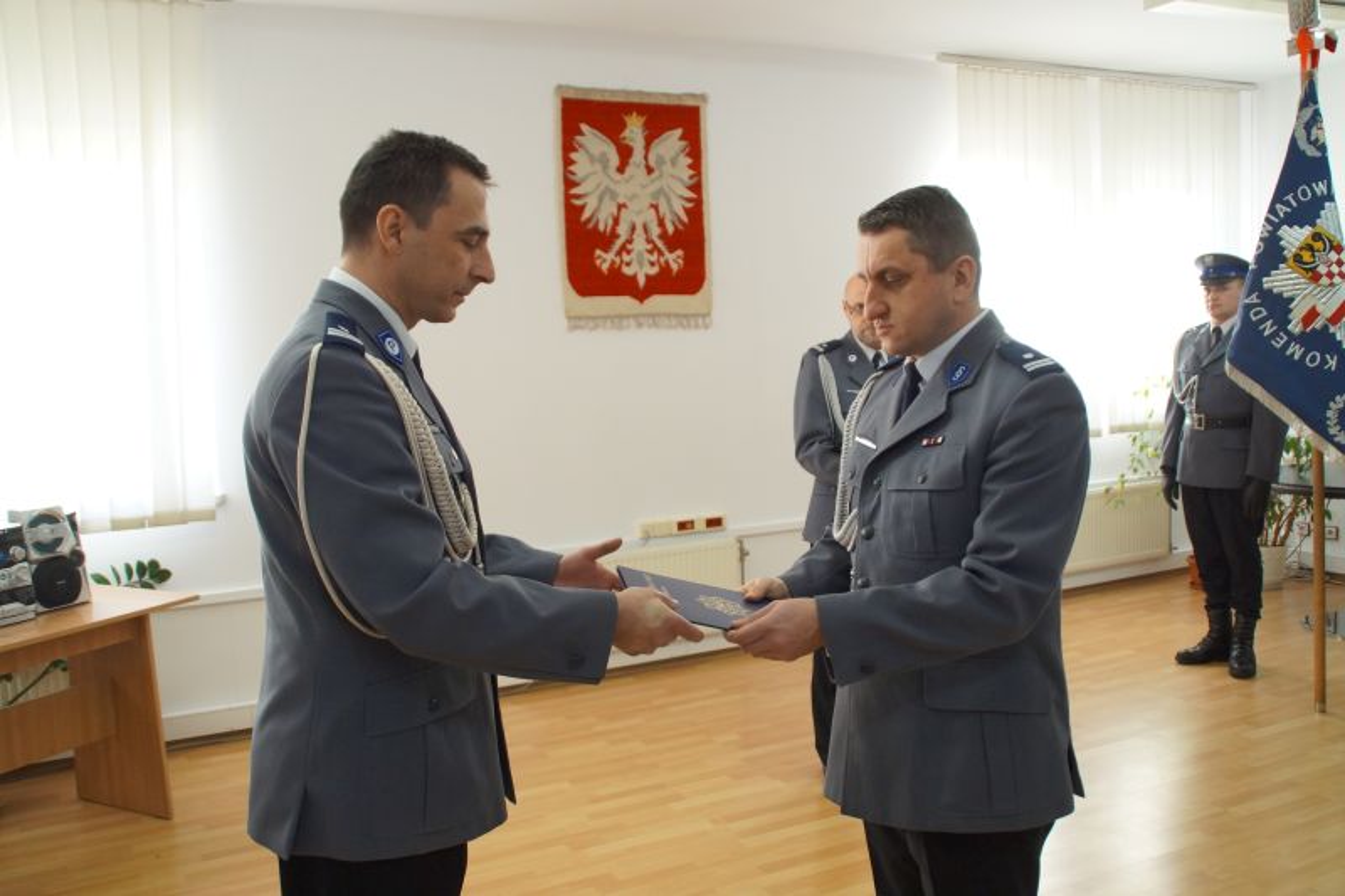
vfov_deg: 40.0
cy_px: 448
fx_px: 1233
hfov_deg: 57.2
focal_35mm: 33
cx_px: 672
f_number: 4
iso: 1250
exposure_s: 1/160
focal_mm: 22
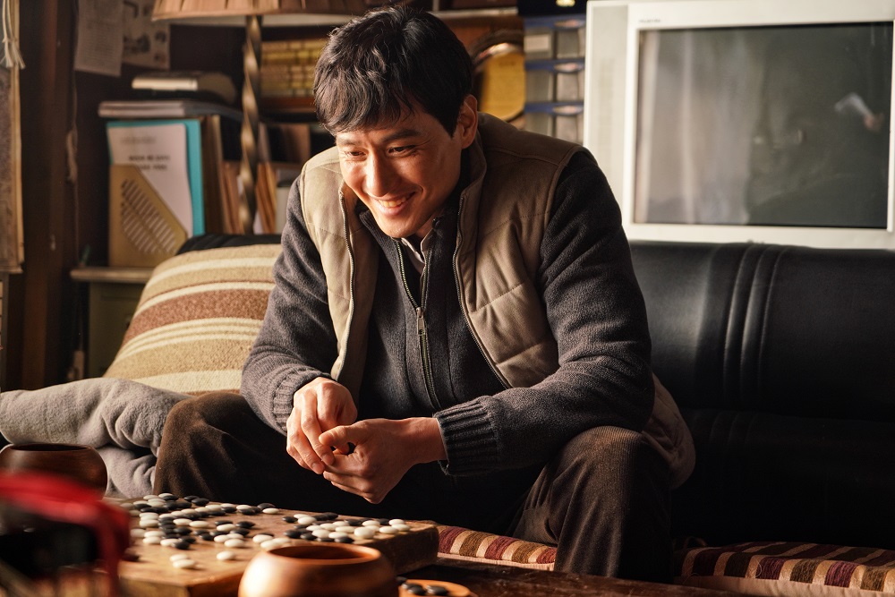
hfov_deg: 28.8
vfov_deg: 19.5
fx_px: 1740
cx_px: 448
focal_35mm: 70
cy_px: 298
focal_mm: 70
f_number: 4
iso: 320
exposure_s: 1/80
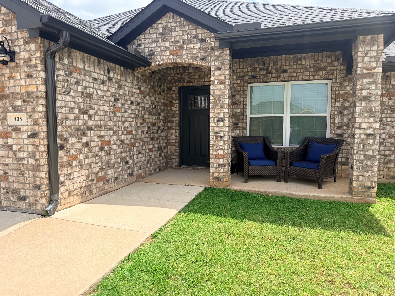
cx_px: 192
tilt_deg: -3.3
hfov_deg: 69.4
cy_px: 146
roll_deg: -0.2
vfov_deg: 54.9
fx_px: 285
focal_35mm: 25
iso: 80
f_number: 1.78
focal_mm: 6.76
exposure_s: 1/2801
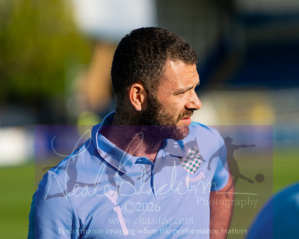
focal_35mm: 173
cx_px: 180
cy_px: 95
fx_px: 1526
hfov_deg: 11.2
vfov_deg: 9.0
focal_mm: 85
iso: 110
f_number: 1.4
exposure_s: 1/6400
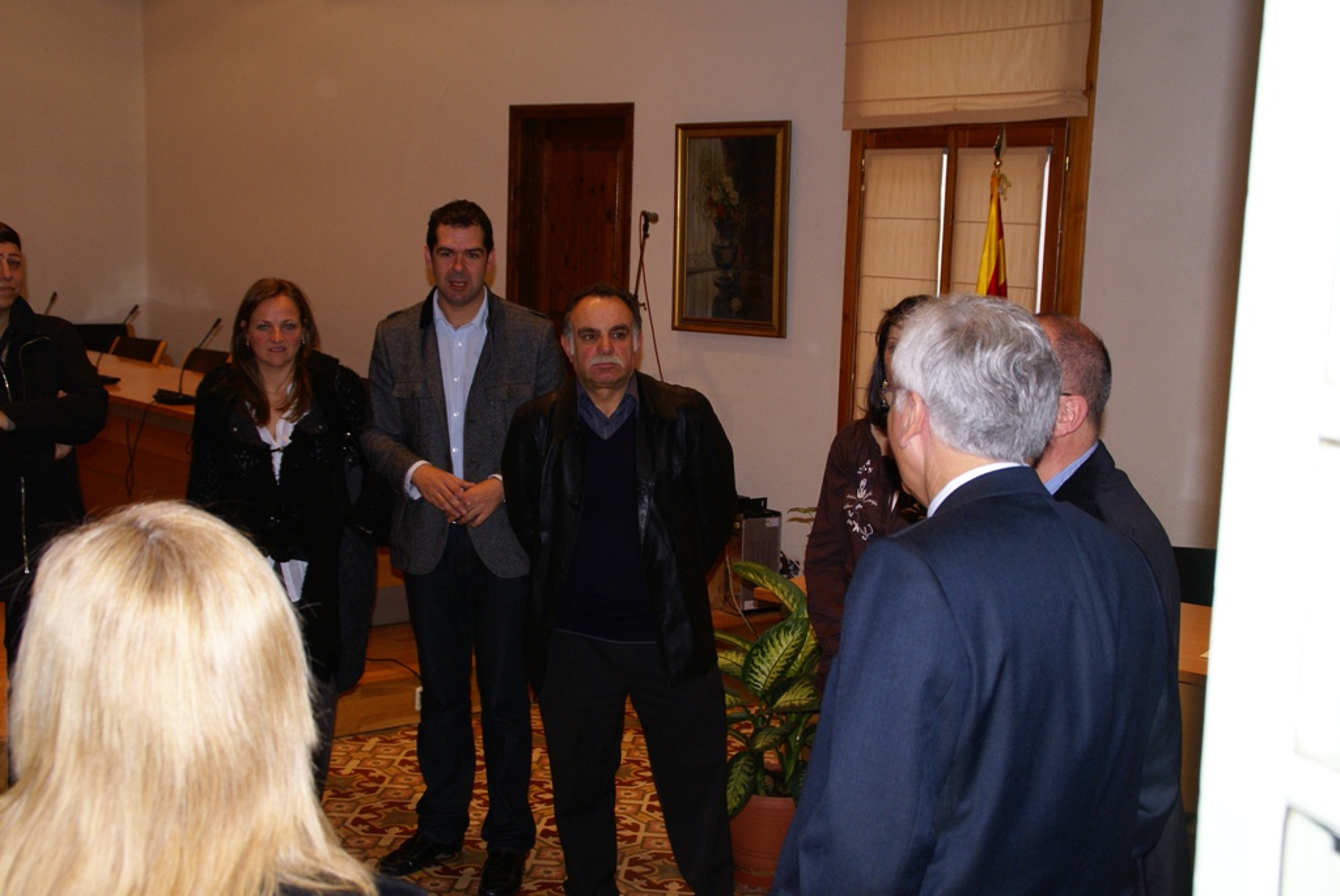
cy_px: 448
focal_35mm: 45
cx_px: 670
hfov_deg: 43.6
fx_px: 1677
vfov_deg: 29.9
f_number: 5.6
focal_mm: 30
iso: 400
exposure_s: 1/60
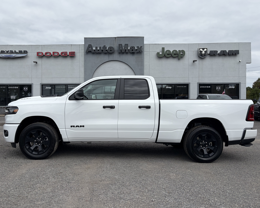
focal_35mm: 28
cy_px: 102
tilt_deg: +1.6
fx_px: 215
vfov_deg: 51.5
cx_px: 117
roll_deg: -0.1
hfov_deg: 62.1
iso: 50
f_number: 1.6
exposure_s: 1/4608
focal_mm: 5.96
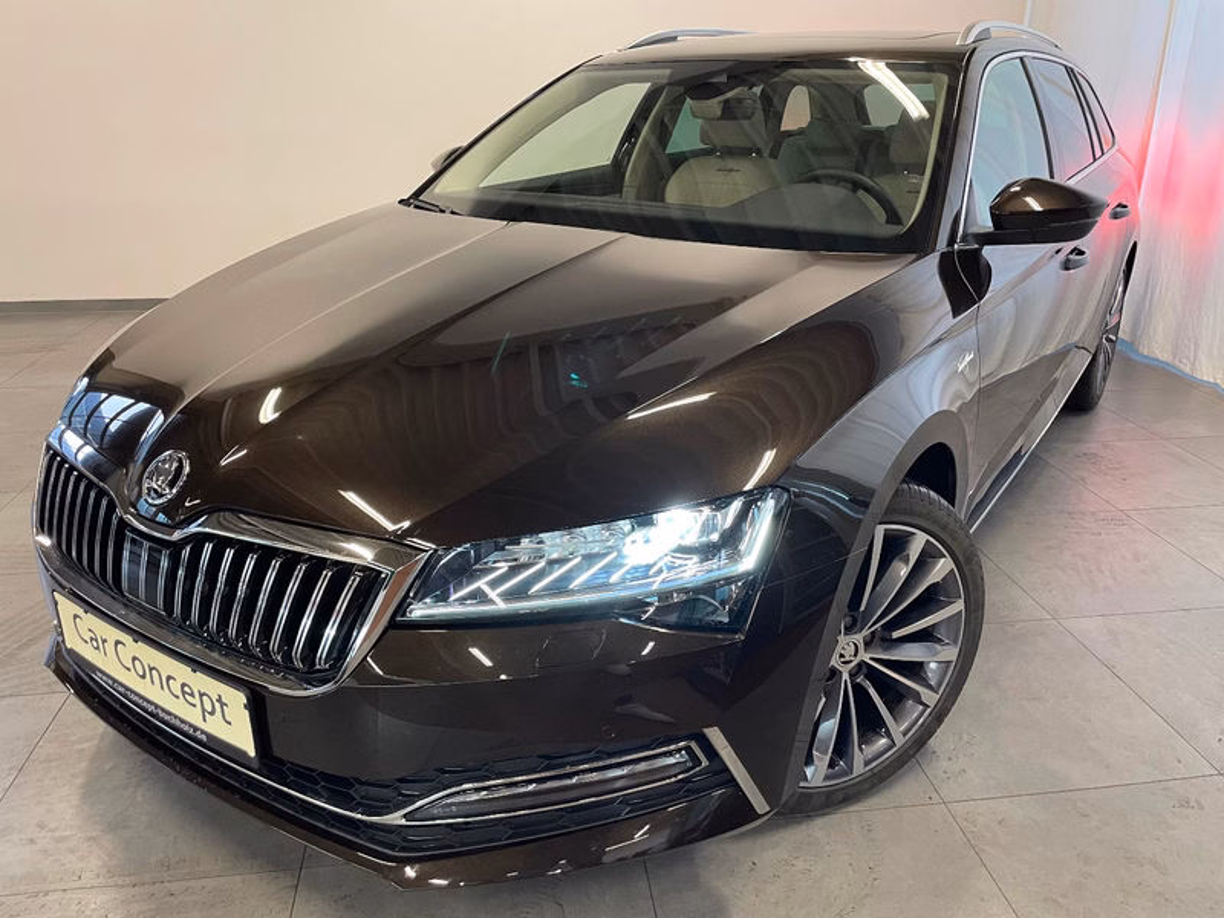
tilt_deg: -21.9
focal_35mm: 26
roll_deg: -0.9
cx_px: 612
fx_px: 919
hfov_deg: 67.3
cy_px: 459
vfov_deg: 53.1
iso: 200
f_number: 1.6
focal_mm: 4.2
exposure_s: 1/50
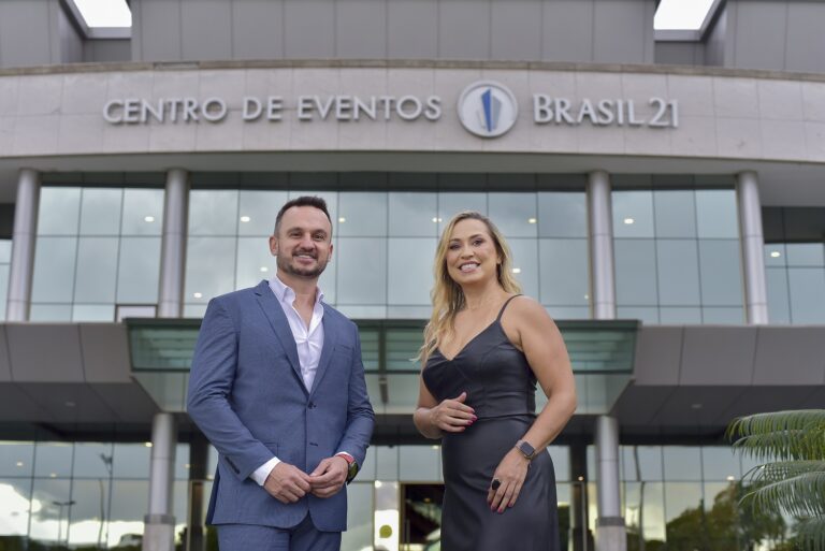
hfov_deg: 39.6
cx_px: 412
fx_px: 1146
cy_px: 276
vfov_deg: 27.0
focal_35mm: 50
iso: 640
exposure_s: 1/200
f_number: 4
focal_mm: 50
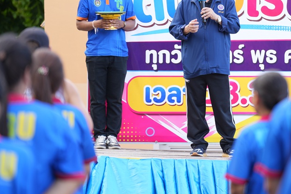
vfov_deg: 4.3
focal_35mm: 320
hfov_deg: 6.4
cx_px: 197
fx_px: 2585
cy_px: 62
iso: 125
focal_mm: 200
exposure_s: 1/160
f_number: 2.8
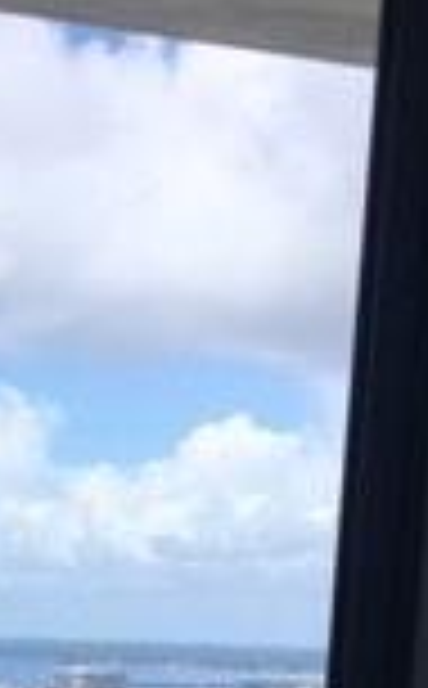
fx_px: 2419
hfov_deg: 9.5
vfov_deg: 15.2
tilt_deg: -6.8
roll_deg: -2.1
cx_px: -414
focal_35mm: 129
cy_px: 962
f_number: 2.2
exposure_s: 1/777
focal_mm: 4.15
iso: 25
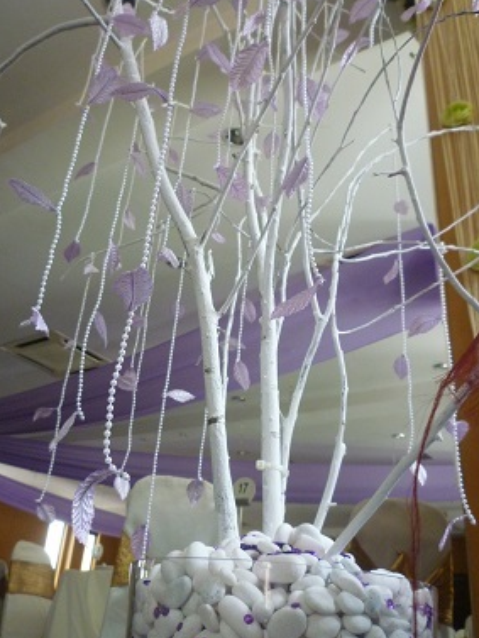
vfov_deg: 55.3
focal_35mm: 33
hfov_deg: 42.9
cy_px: 309
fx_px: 609
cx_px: 215
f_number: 3.3
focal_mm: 5.2
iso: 400
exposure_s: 1/60
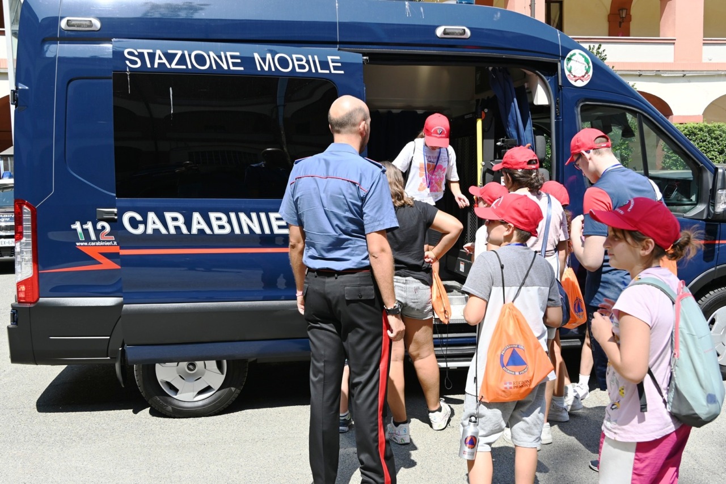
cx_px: 363
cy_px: 242
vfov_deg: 36.2
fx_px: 741
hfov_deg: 52.2
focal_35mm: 37
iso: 100
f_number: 5.6
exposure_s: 1/250
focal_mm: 24.5
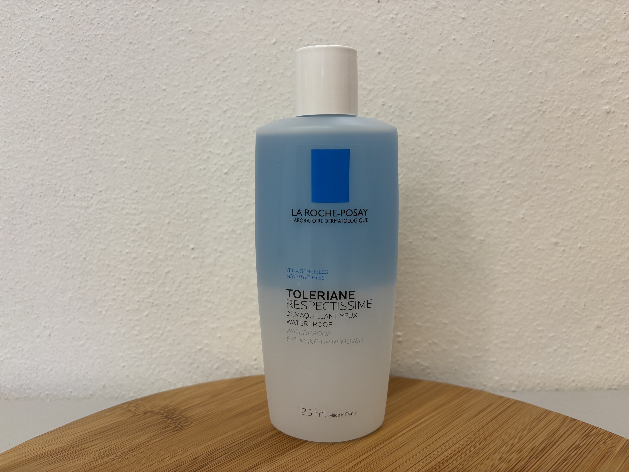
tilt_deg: -9.3
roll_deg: +1.1
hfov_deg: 67.3
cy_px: 236
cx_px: 314
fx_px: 472
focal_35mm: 26
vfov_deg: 53.1
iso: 64
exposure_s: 1/100
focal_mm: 5.96
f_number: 1.6
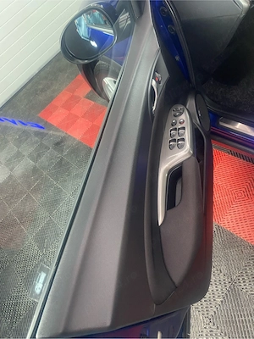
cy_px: 170
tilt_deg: -46.4
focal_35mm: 26
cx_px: 127
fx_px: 254
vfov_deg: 67.3
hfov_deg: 53.1
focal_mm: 4.25
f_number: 1.8
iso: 400
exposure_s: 1/33
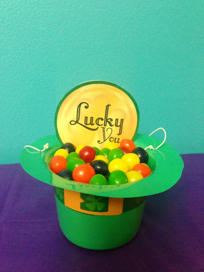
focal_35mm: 33
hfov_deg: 42.9
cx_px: 102
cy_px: 136
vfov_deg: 55.4
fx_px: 259
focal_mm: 4.12
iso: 400
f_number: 2.4
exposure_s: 1/20
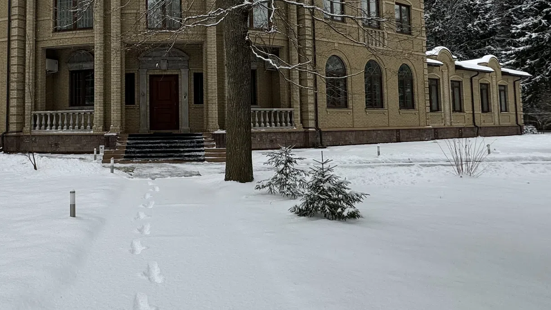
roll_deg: +0.3
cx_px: 179
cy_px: 98
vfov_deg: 38.4
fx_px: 438
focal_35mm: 30
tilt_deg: +4.8
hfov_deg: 62.6
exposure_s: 1/99
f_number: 2.2
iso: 50
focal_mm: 2.22
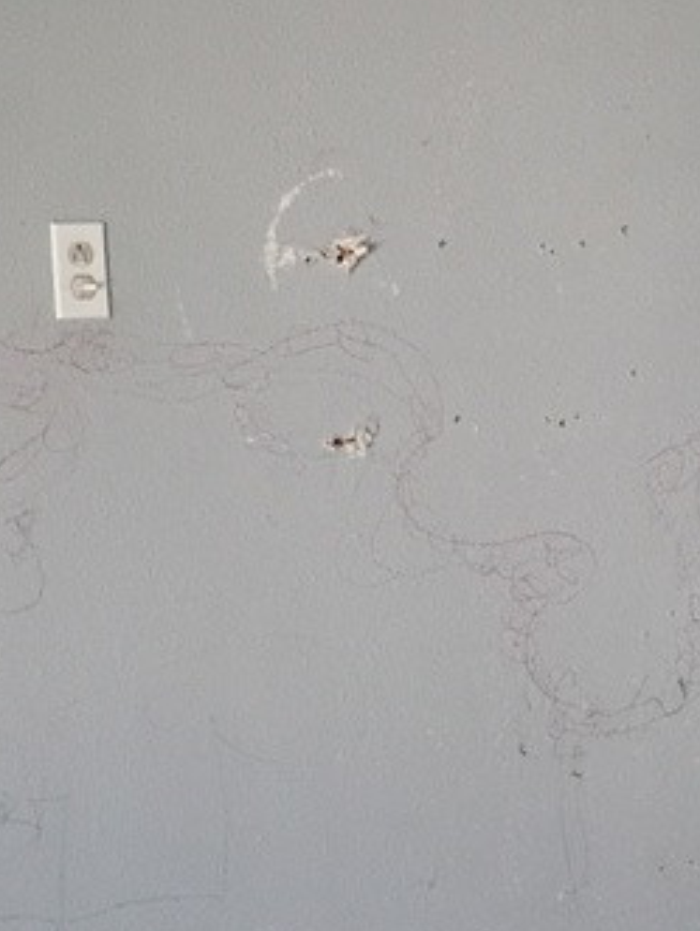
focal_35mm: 126
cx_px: 1139
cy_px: 788
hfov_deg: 11.2
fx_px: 3391
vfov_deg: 15.5
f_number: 1.8
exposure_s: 1/60
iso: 534
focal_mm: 4.27
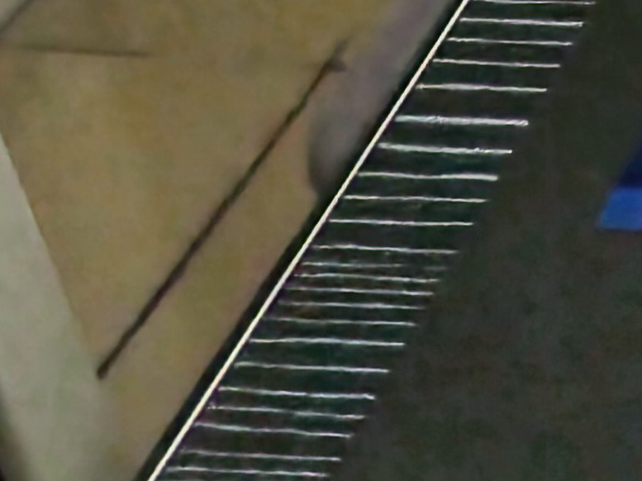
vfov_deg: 6.9
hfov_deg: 8.1
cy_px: -1243
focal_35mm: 178
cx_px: 2331
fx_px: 3300
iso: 100
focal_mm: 6.98
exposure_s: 1/30
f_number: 4
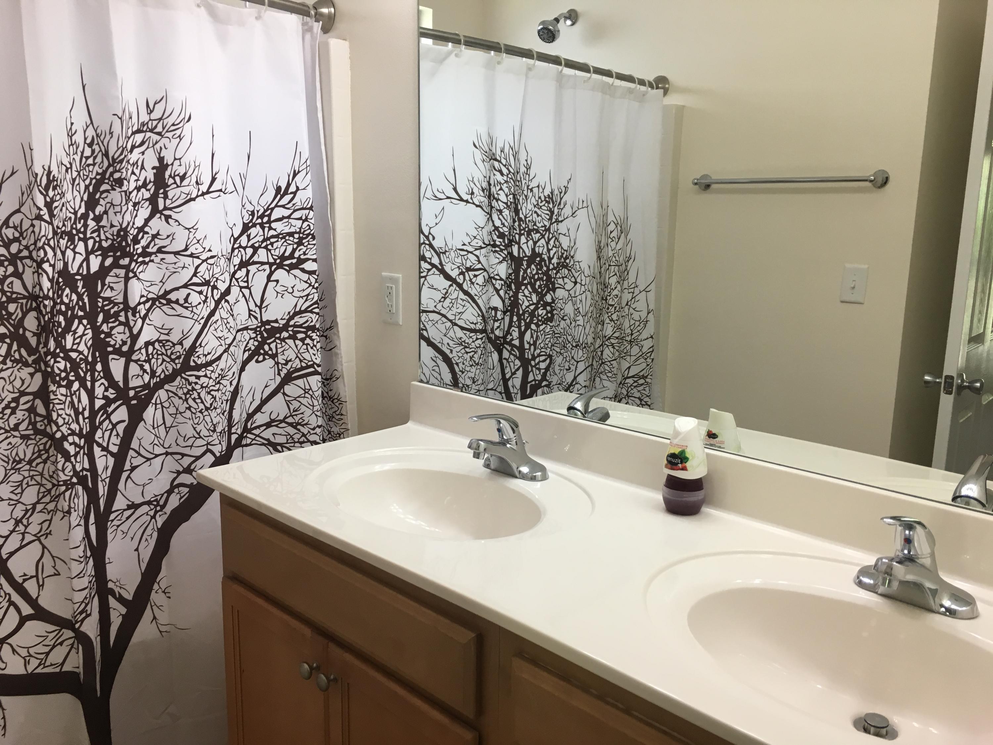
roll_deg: -0.4
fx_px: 832
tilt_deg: -10.7
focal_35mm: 29
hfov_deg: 61.7
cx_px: 496
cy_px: 372
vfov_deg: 48.2
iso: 50
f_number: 2.2
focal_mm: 4.15
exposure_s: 1/30
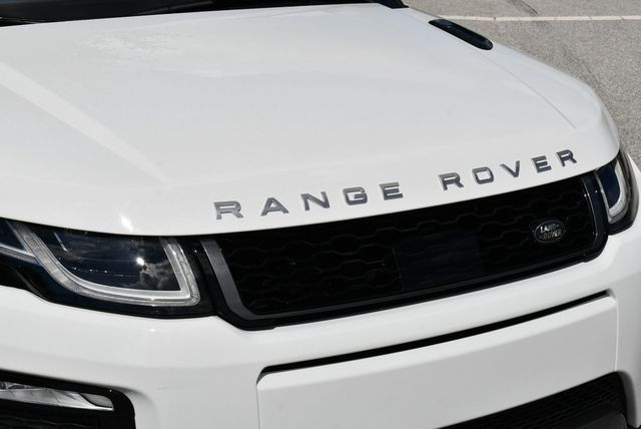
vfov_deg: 19.0
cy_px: 214
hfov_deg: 28.0
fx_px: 1283
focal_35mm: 72
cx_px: 320
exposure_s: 1/500
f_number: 11
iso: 100
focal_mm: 36
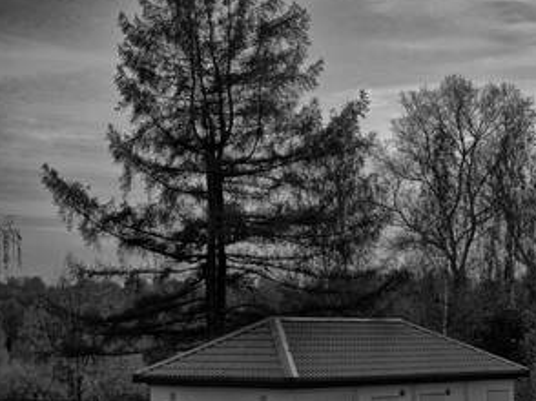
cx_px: 283
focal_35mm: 80
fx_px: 1238
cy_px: 162
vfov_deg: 18.4
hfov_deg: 24.4
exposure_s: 1/200
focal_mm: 34
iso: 200
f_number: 9
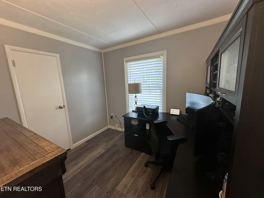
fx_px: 107
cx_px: 132
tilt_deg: -8.5
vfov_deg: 85.7
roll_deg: +2.6
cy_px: 99
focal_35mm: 14
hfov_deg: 102.1
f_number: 2.2
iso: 400
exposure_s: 1/60
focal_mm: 2.22
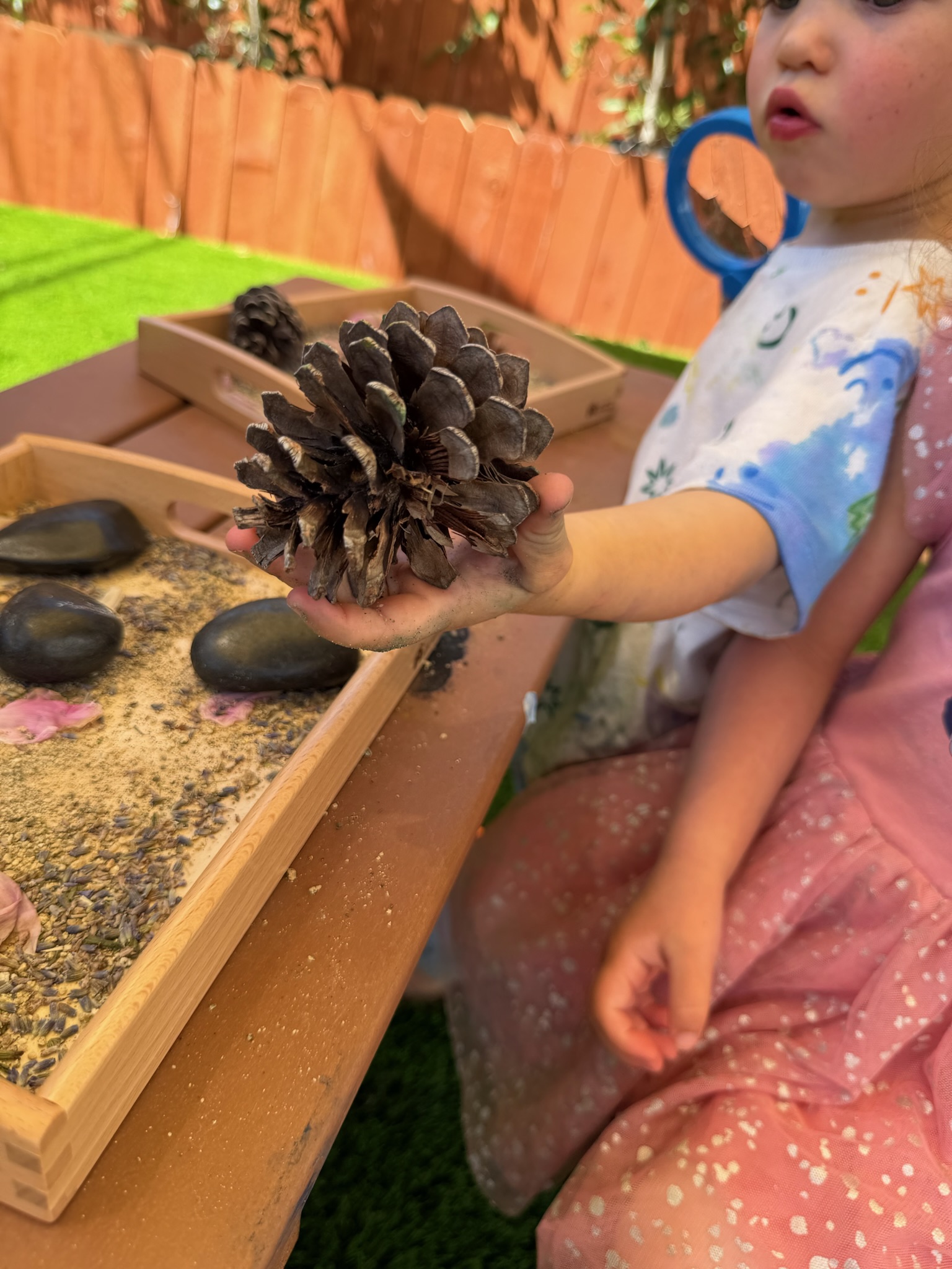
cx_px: 476
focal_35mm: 24
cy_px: 634
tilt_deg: -30.3
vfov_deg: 71.6
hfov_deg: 56.8
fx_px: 880
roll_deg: -14.0
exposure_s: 1/772
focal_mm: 6.76
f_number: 1.78
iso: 80
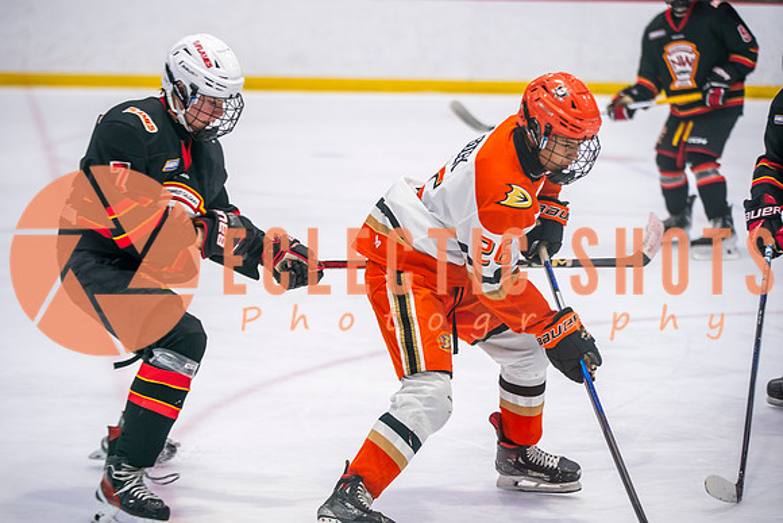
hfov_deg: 16.2
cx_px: 371
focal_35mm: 126
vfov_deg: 10.9
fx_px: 2747
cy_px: 248
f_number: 2.8
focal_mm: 120
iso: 800
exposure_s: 1/640
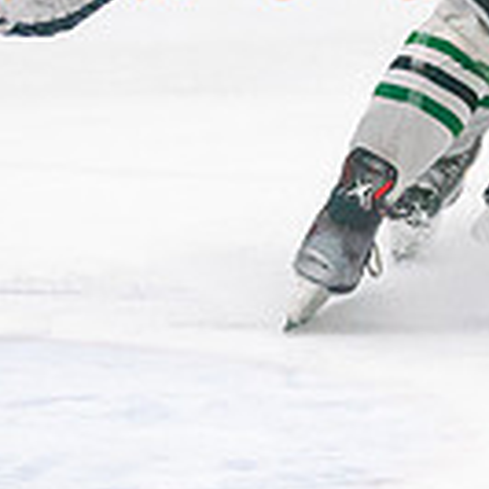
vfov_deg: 3.1
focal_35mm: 559
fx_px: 8934
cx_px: 597
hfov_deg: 3.1
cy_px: -134
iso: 4000
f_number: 2.8
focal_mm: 100
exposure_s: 1/1600
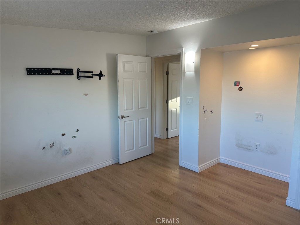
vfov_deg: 56.8
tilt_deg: -7.2
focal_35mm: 24
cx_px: 150
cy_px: 112
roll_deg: -0.3
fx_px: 208
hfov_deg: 71.6
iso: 100
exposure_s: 1/120
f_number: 1.78
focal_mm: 6.86
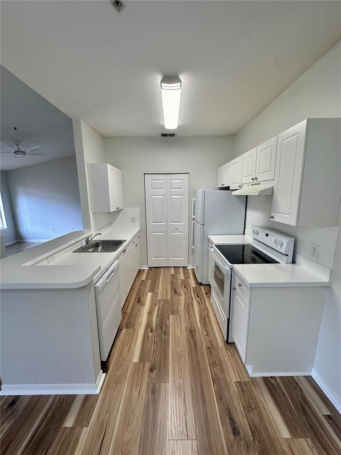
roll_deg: +0.7
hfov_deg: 85.7
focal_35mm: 14
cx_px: 170
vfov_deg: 102.1
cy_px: 228
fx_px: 184
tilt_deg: -10.7
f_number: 2.2
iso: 200
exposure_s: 1/120
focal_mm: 2.22
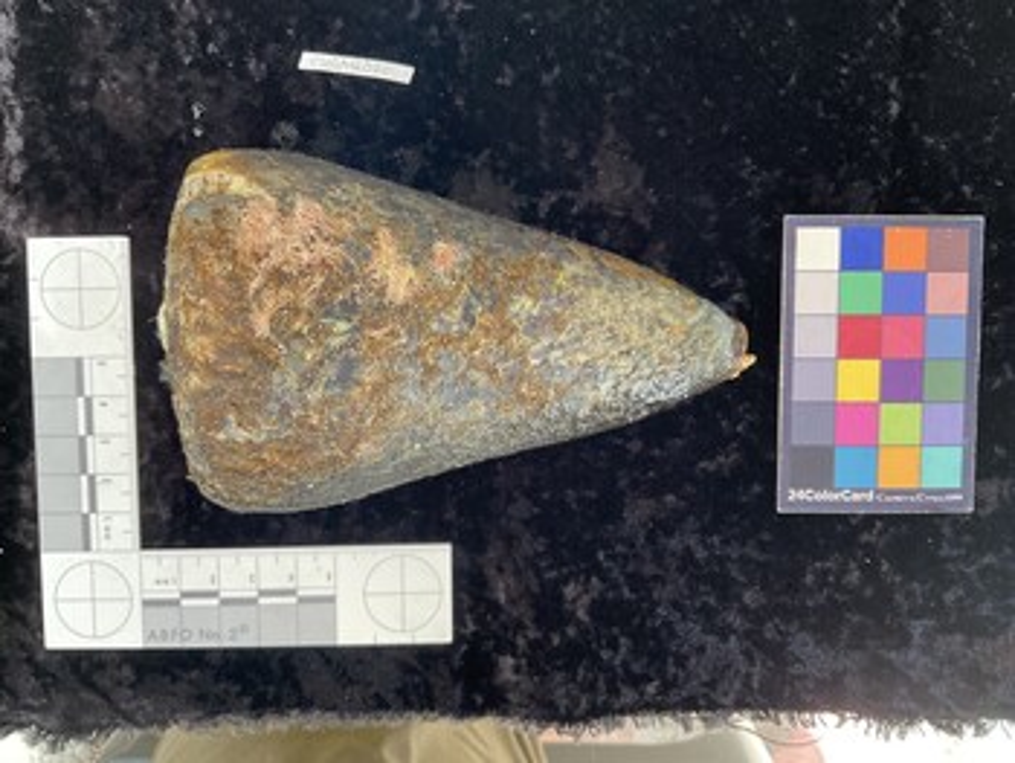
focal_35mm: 29
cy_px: 382
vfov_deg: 48.3
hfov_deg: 61.6
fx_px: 851
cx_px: 508
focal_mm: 3
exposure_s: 1/60
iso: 125
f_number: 1.8
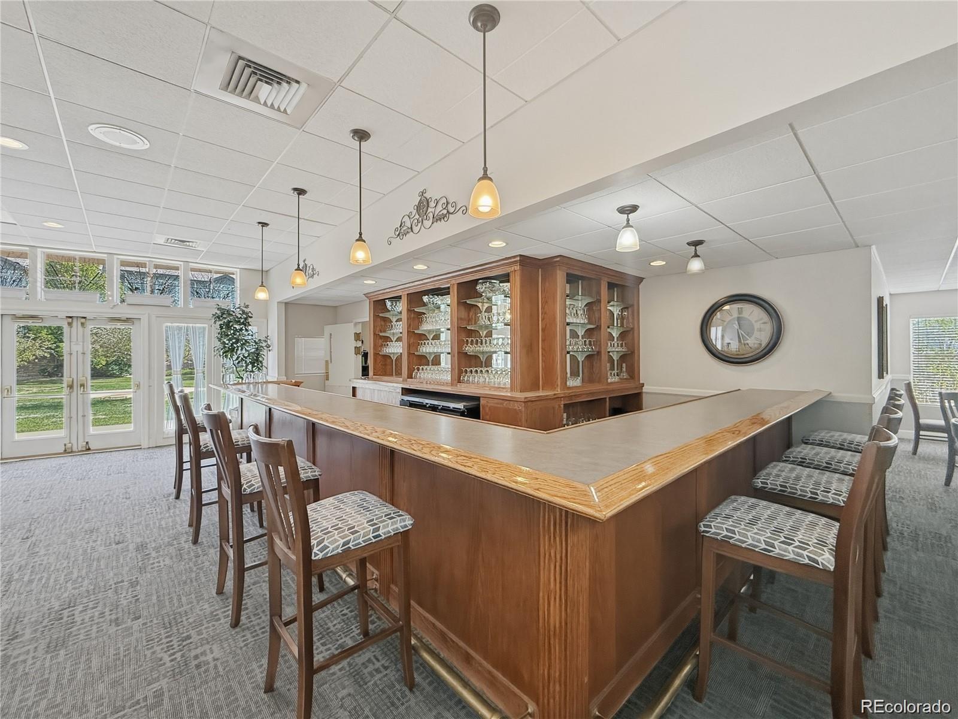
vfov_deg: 85.7
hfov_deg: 102.1
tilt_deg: +0.0
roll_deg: -0.6
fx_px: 387
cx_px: 479
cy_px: 360
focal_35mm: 14
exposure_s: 1/120
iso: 200
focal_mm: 2.2
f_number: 2.2
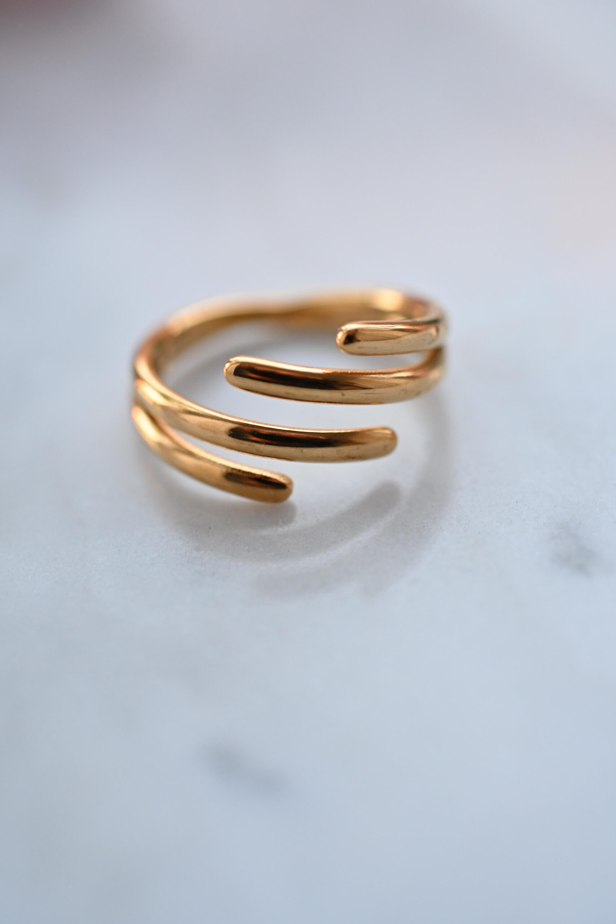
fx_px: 1347
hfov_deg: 25.8
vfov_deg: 37.8
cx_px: 308
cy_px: 462
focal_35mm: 52
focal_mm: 35
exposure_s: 1/125
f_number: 4
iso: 560
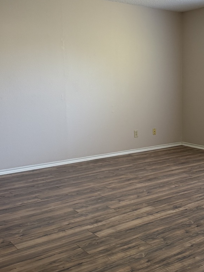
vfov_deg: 42.0
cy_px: 120
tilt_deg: -6.0
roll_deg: +0.0
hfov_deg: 31.4
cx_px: 162
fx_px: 354
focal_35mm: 45
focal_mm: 6.76
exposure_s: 1/120
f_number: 1.78
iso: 250
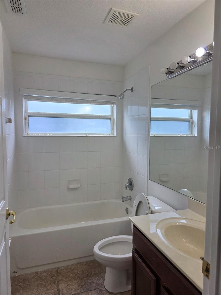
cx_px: 110
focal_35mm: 23
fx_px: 196
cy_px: 148
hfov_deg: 58.9
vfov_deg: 73.9
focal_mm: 6.3
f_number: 1.7
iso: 32
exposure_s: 1/120
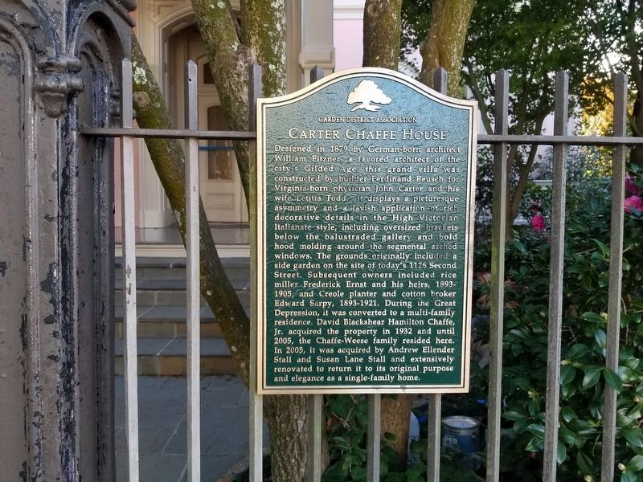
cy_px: 241
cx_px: 322
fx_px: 483
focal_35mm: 26
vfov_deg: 53.1
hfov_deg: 67.3
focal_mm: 4.25
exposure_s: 1/120
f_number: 1.7
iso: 80
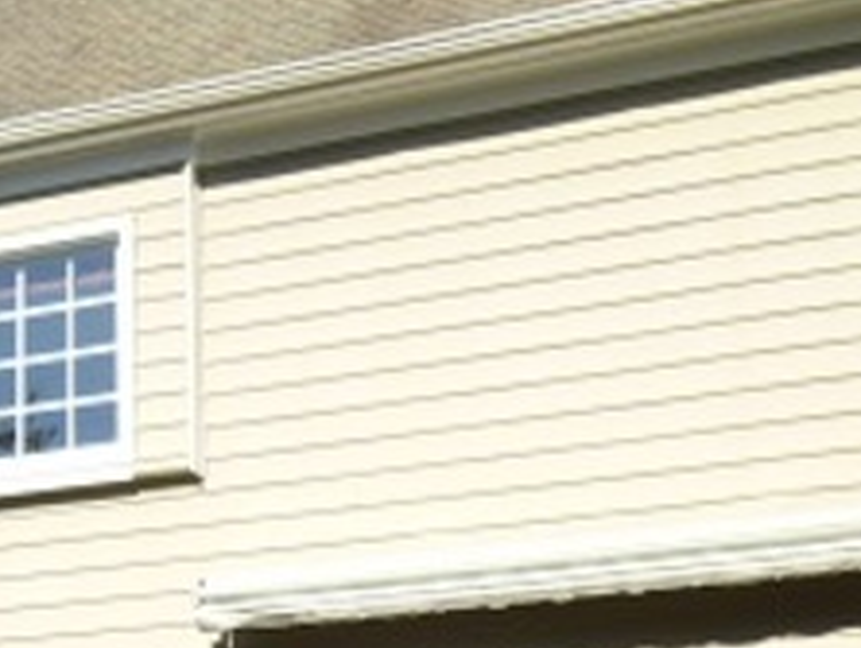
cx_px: -17
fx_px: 1867
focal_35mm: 75
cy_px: 927
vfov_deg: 17.9
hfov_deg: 24.7
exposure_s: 1/800
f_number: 3.1
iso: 100
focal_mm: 4.5
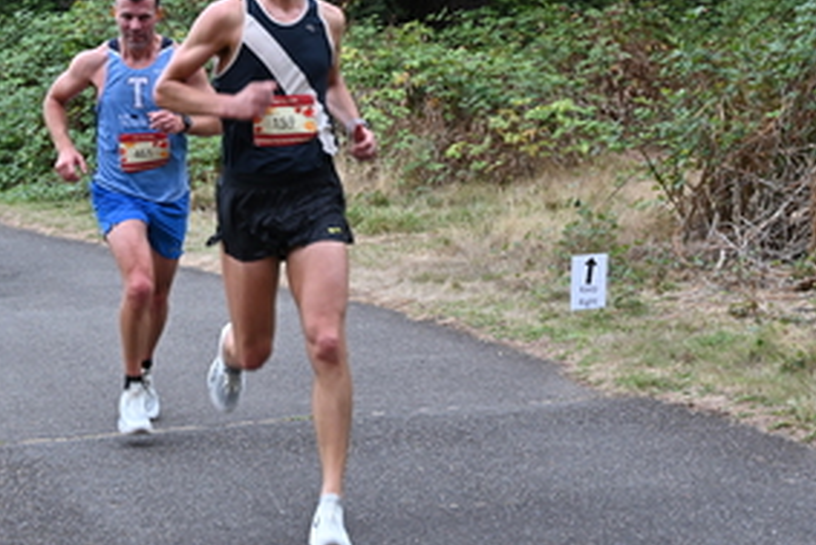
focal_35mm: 101
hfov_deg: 20.1
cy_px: 97
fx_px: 2290
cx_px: 285
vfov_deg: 13.5
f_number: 5.6
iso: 500
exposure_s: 1/125
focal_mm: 52
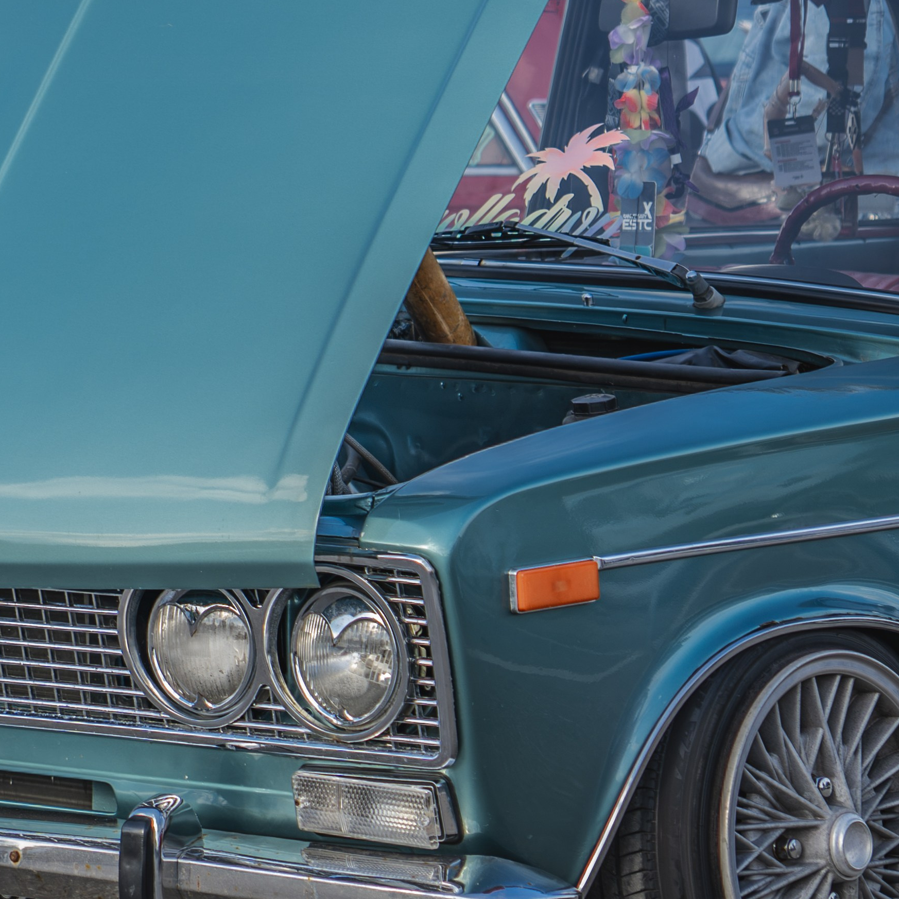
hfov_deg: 7.9
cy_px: 246
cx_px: -52
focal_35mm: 219
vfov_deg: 8.0
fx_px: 6435
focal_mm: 50
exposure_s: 1/400
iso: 100
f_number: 2.8
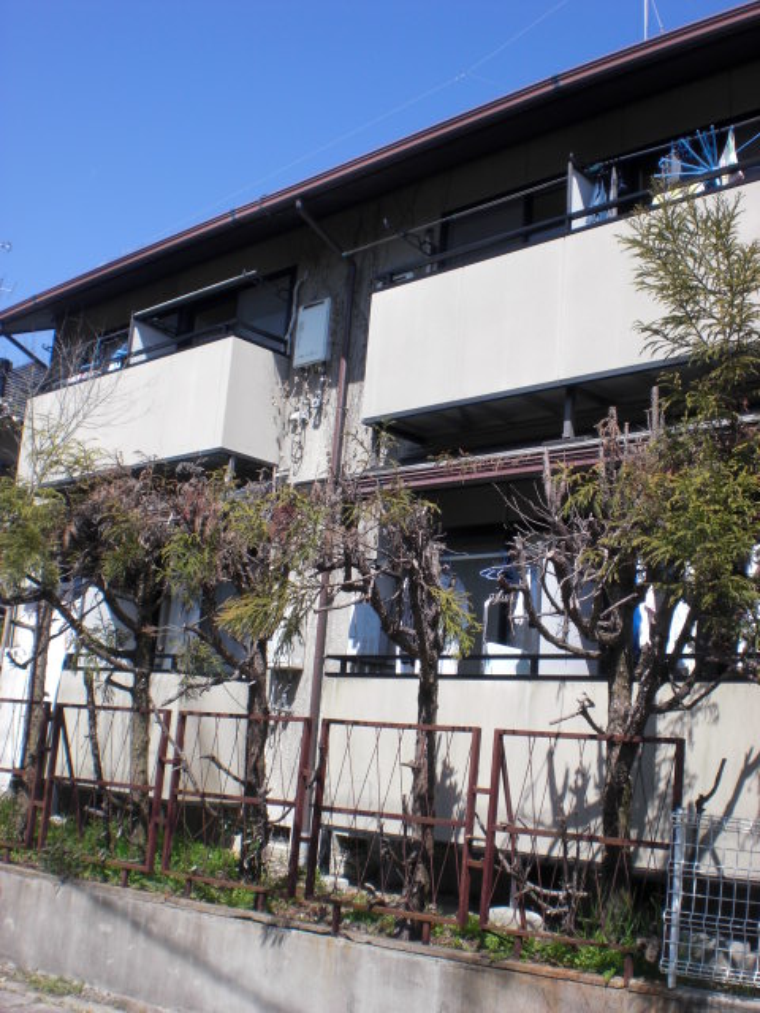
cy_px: 506
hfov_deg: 37.7
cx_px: 380
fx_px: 1112
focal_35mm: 38
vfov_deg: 49.0
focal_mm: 6.3
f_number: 5.6
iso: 64
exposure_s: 1/250
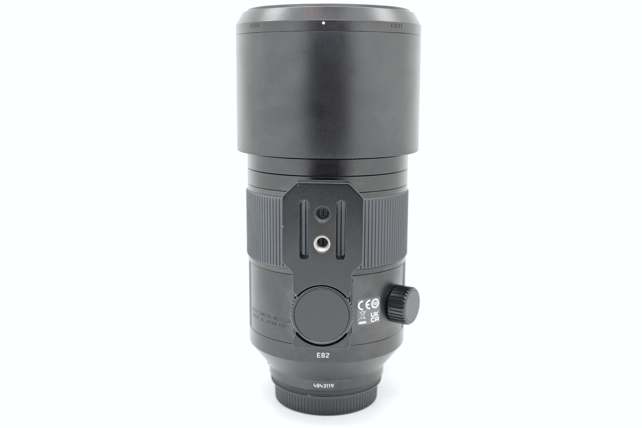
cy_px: 214
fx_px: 767
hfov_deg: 45.4
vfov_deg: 31.2
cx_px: 321
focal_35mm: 43
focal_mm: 43
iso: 800
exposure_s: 1/50
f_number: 8
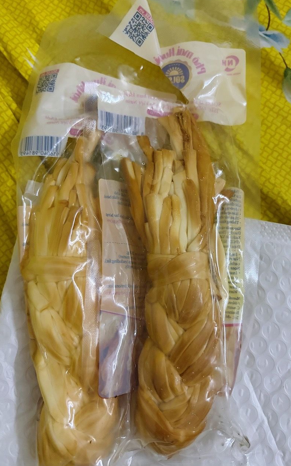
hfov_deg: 44.5
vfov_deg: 66.5
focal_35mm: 28
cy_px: 232
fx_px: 355
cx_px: 158
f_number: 1.6
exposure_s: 1/53
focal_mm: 5.96
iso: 500
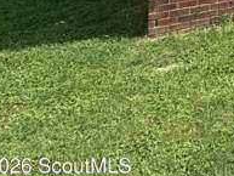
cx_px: 455
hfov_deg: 19.9
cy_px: -165
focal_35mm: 58
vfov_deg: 18.2
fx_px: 392
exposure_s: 1/2028
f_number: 2.2
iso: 50
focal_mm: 2.22
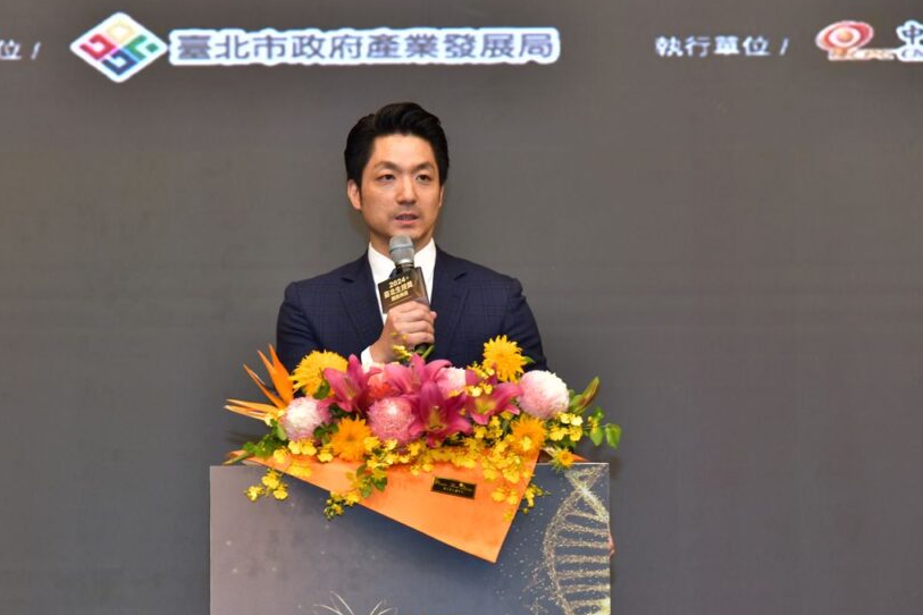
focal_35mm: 141
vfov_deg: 9.7
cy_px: 339
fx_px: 3615
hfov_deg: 14.5
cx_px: 411
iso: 800
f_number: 5.6
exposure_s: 1/125
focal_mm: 112
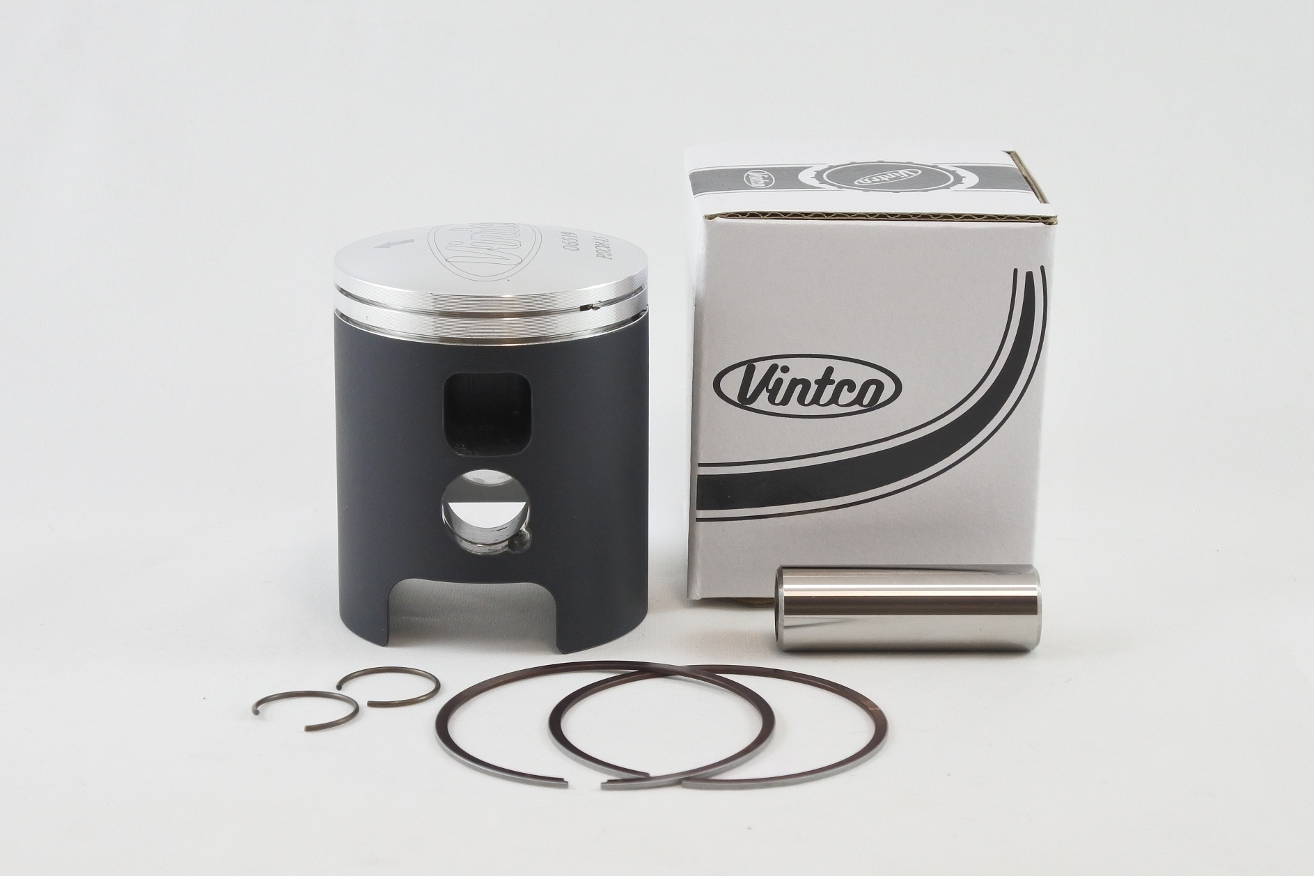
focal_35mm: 63
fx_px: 2299
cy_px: 438
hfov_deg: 31.9
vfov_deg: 21.6
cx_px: 657
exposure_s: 1/125
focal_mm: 23.6
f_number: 5
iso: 560
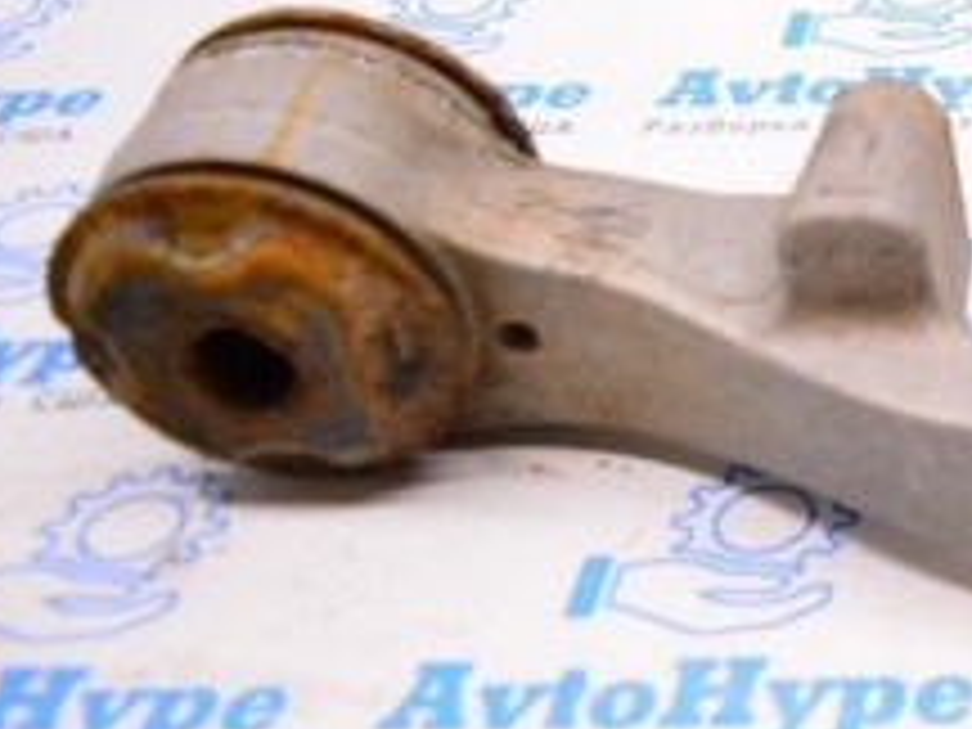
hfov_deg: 22.2
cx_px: 1336
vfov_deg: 19.1
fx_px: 2162
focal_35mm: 77
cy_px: 259
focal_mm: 18
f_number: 3.5
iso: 3200
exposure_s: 1/320
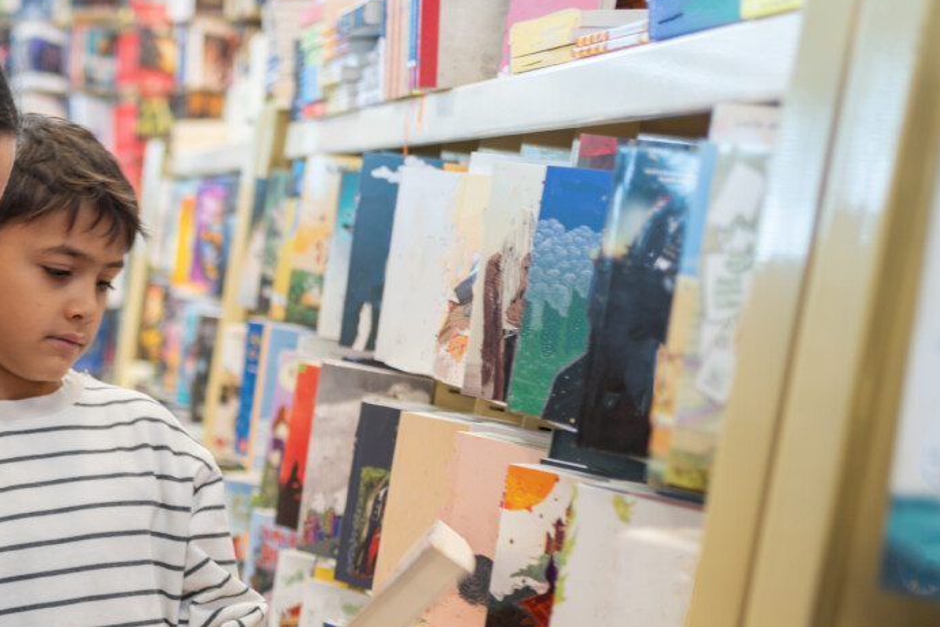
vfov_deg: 17.9
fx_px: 1985
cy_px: 447
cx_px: 35
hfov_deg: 25.5
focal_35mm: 76
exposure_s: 1/8
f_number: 1.8
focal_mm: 35
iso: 100
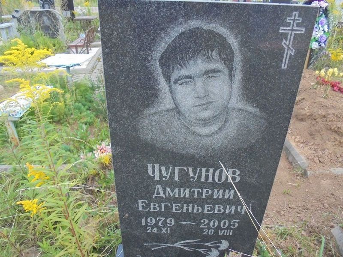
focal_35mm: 26
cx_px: 172
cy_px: 128
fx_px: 258
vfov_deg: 53.1
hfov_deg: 67.3
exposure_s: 1/250
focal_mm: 4.6
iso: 400
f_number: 3.5
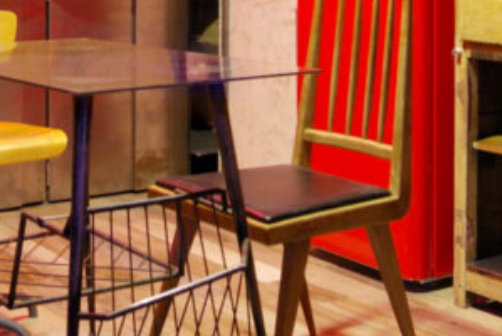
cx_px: 154
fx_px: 1005
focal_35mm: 72
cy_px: -81
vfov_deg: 17.9
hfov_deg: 27.8
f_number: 8
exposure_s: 1
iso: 100
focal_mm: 14
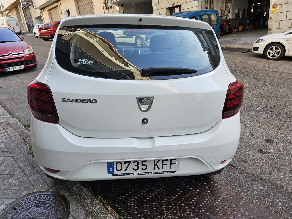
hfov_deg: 73.9
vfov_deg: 58.9
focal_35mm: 23
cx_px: 146
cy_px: 110
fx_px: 194
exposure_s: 1/180
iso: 25
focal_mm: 6.3
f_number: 1.7
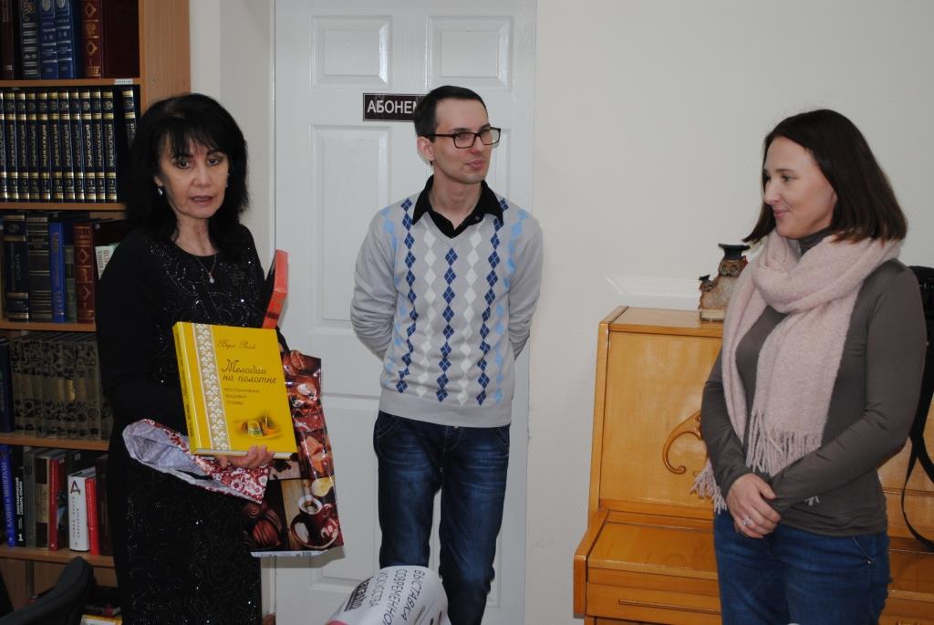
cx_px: 467
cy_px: 312
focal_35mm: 54
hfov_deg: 36.8
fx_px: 1402
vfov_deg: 25.1
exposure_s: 1/60
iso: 400
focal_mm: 36
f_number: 5
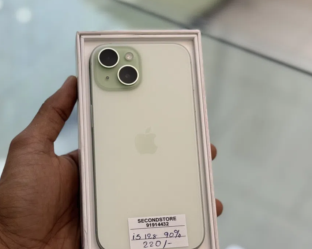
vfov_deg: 20.4
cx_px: 139
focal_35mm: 75
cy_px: 136
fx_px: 692
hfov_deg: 25.4
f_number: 1.78
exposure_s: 1/731
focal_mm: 6.76
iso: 64
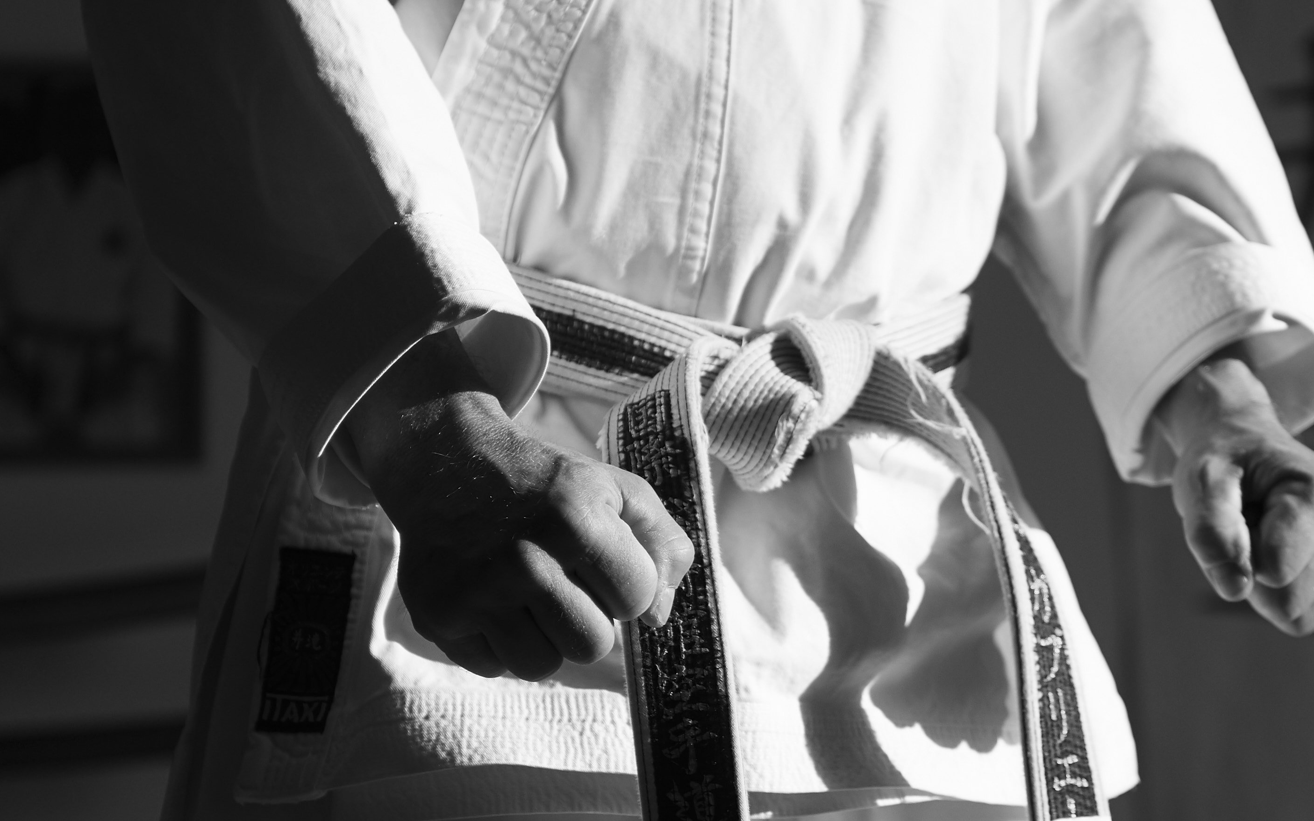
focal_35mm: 163
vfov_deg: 8.0
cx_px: 878
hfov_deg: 12.8
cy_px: 533
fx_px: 5837
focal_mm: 70
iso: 200
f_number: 2.8
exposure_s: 1/1600
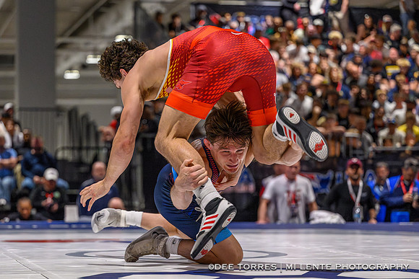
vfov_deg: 12.1
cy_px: 165
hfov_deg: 18.0
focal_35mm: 114
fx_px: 1322
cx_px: 167
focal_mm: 93
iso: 7200
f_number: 2.8
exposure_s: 1/800
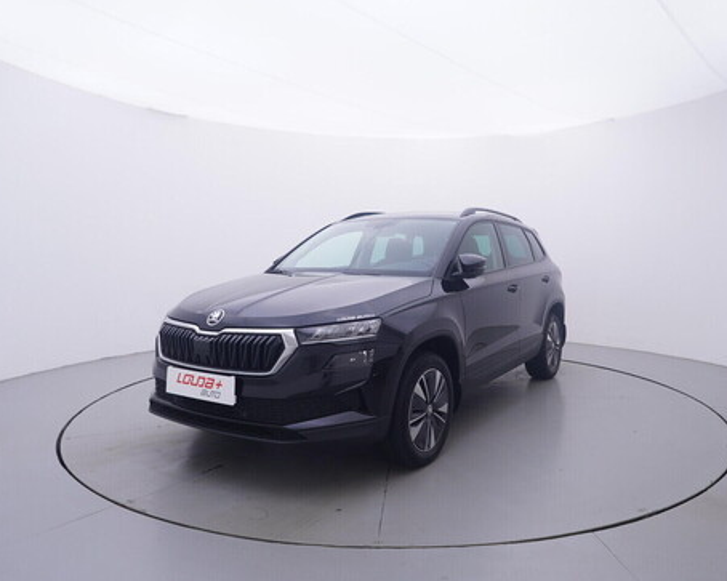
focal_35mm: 26
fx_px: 550
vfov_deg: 55.7
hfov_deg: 66.7
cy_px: 289
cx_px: 403
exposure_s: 1/80
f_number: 5
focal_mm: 15
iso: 200
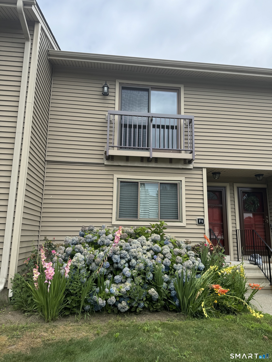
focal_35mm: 24
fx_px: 251
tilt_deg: +11.4
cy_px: 181
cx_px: 136
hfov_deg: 56.8
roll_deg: -0.3
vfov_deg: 71.6
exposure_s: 1/1869
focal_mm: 6.76
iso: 80
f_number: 1.78
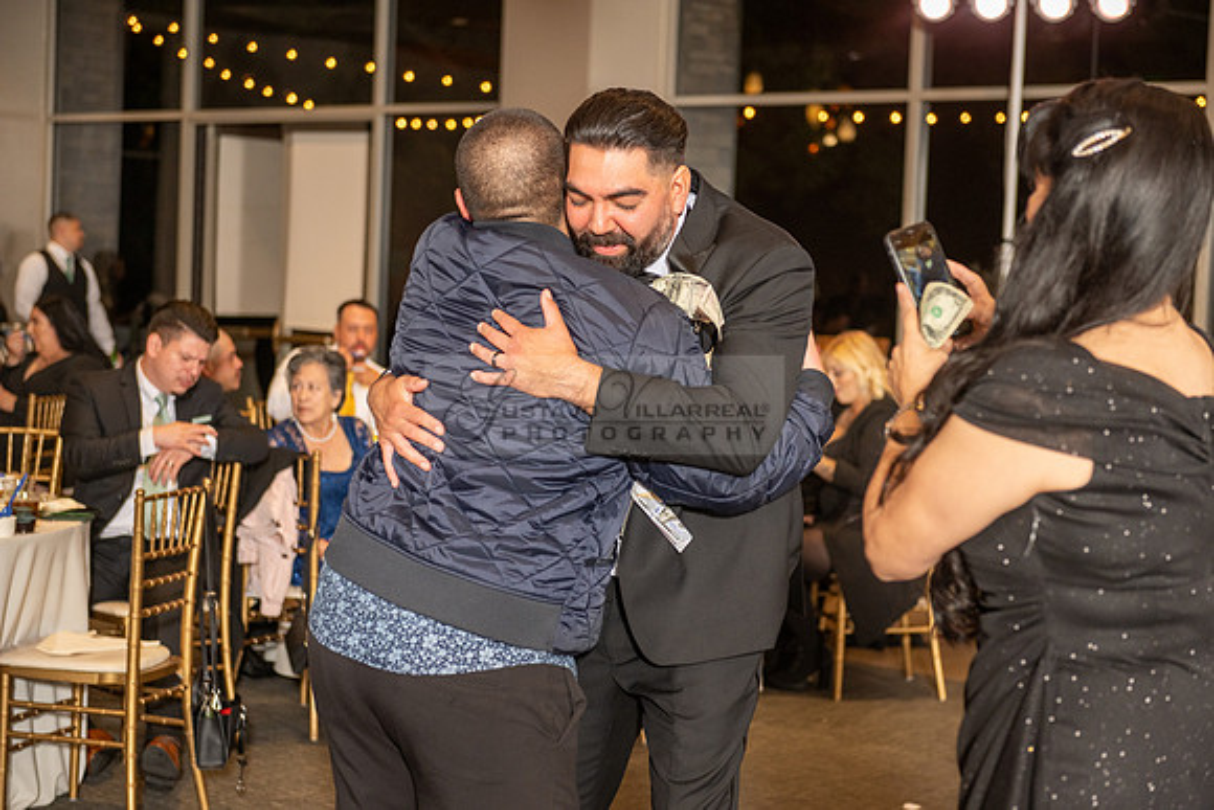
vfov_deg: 21.9
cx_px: 607
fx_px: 2091
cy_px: 405
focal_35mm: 62
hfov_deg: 32.4
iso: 800
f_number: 3.5
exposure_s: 1/160
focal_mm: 62
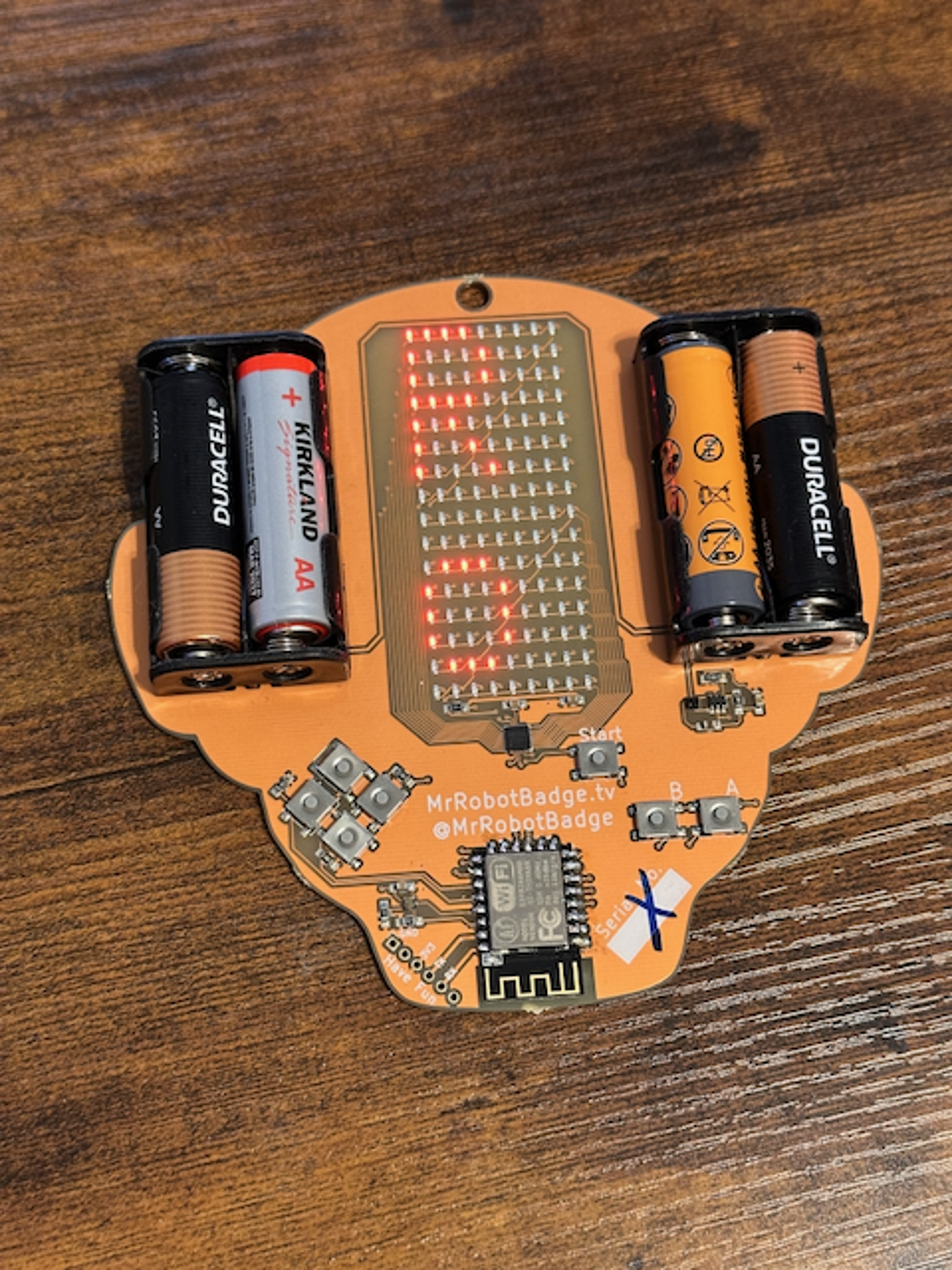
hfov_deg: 30.3
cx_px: 476
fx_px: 1760
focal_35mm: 48
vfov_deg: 39.7
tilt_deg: -70.0
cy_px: 635
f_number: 1.78
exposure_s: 1/40
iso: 320
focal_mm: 6.86
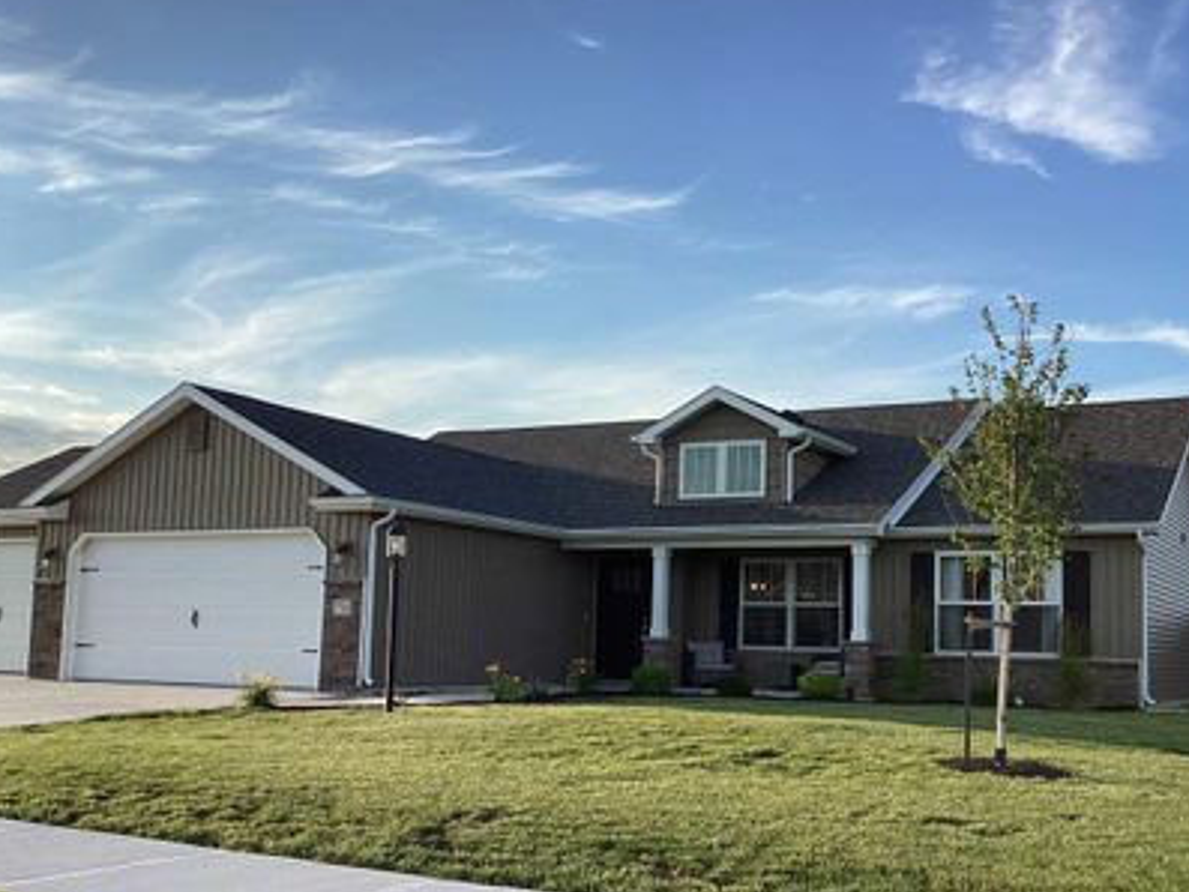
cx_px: 683
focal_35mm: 39
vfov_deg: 36.7
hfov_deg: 47.7
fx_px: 1340
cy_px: 519
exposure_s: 1/1018
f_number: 2.4
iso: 25
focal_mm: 3.3
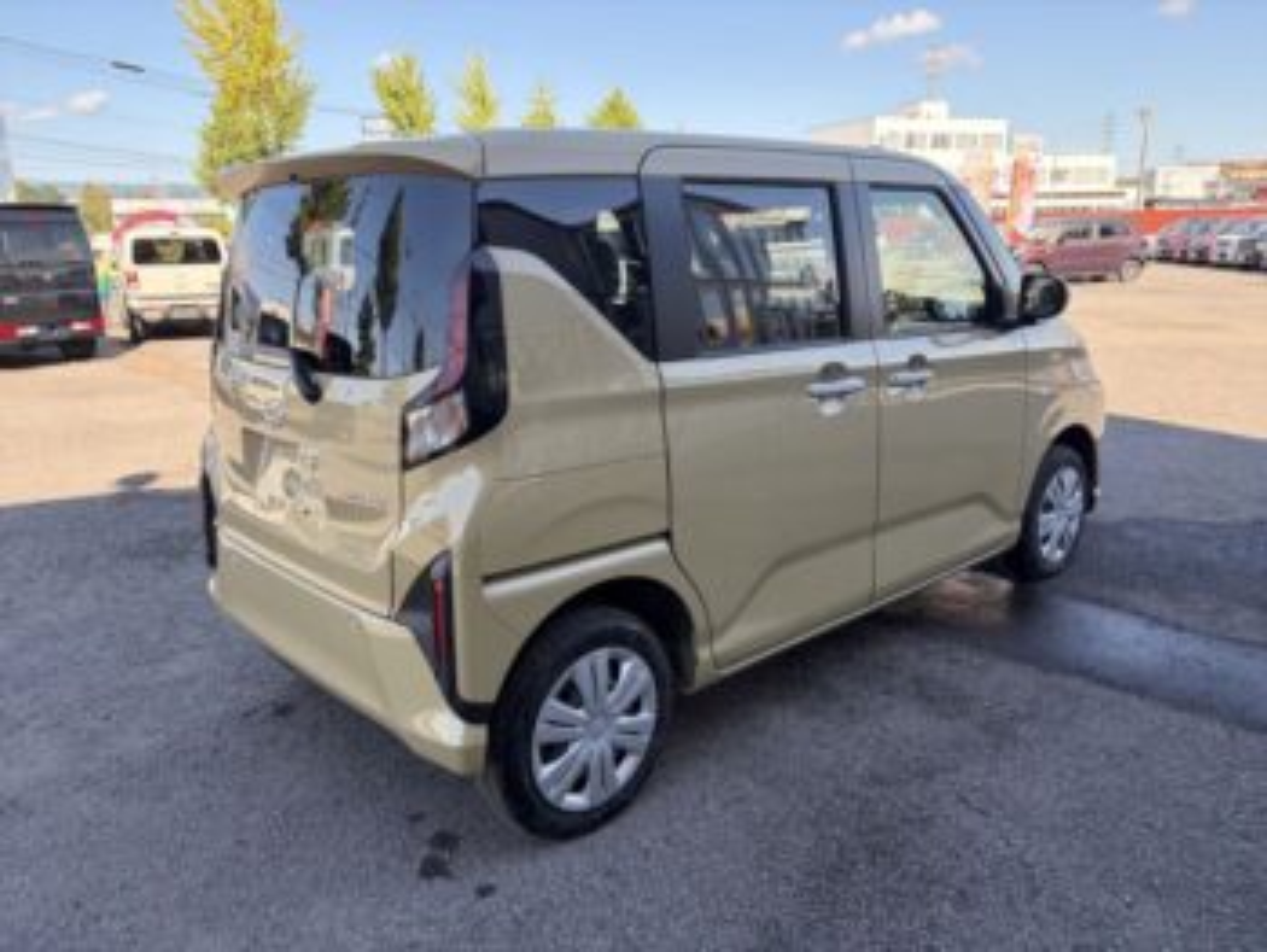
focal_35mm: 26
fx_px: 952
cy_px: 476
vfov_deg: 53.1
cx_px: 634
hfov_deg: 67.3
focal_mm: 5.96
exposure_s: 1/527
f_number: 1.6
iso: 64
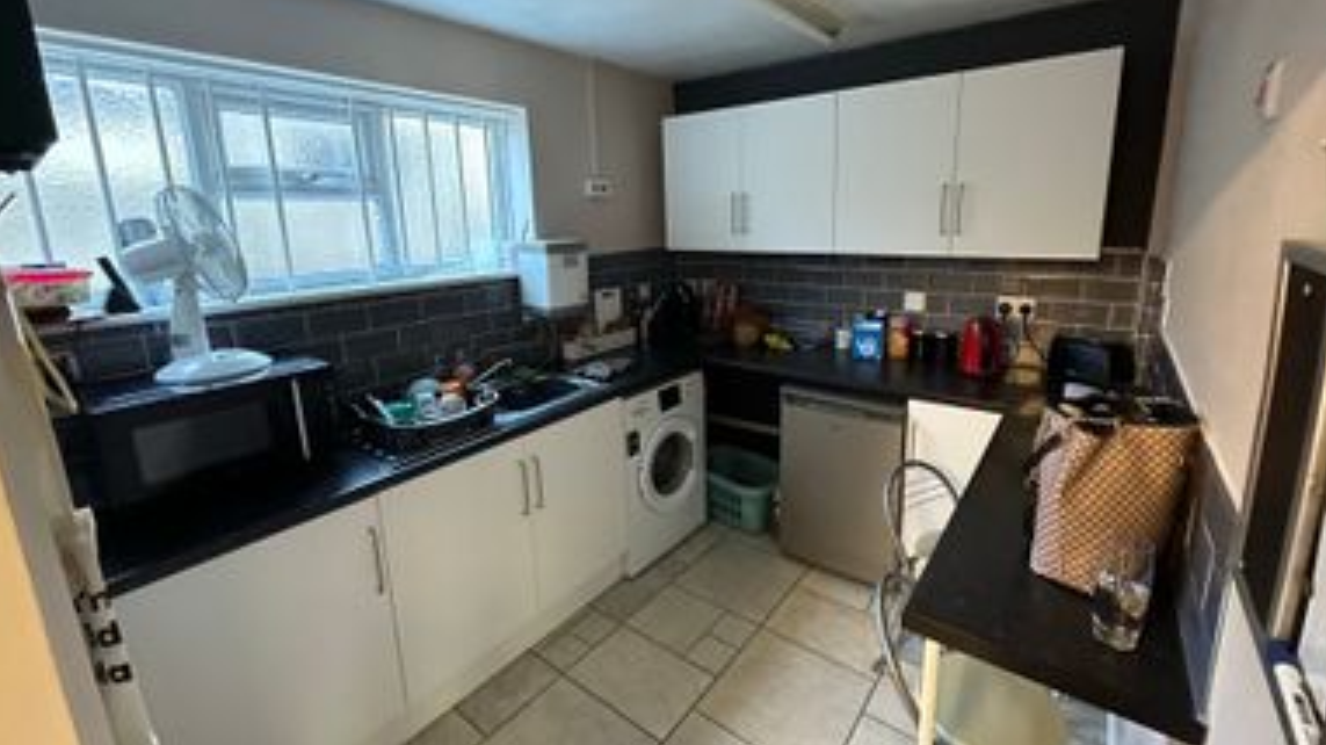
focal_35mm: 16
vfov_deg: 66.7
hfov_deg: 99.4
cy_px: 324
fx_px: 562
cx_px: 686
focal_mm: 2.22
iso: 1000
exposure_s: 1/50
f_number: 2.2
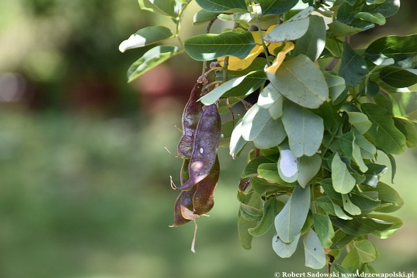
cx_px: 208
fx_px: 2432
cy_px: 139
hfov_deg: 9.8
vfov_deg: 6.5
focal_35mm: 210
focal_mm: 140
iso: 400
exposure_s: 1/160
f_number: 8
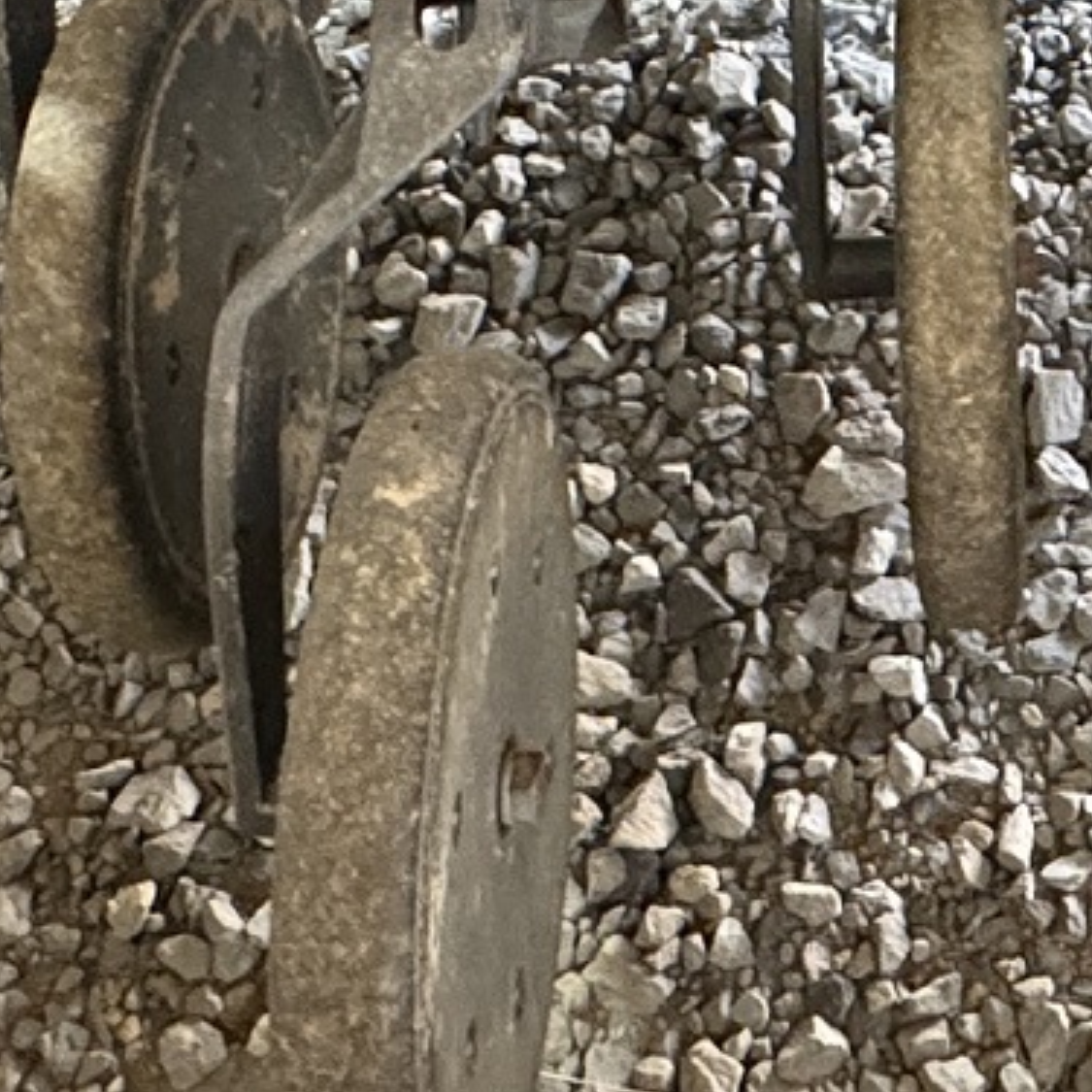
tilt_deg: -44.6
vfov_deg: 23.3
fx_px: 2356
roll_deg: -1.1
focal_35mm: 66
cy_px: -306
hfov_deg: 25.1
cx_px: 1025
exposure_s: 1/60
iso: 1250
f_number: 2.2
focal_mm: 2.22
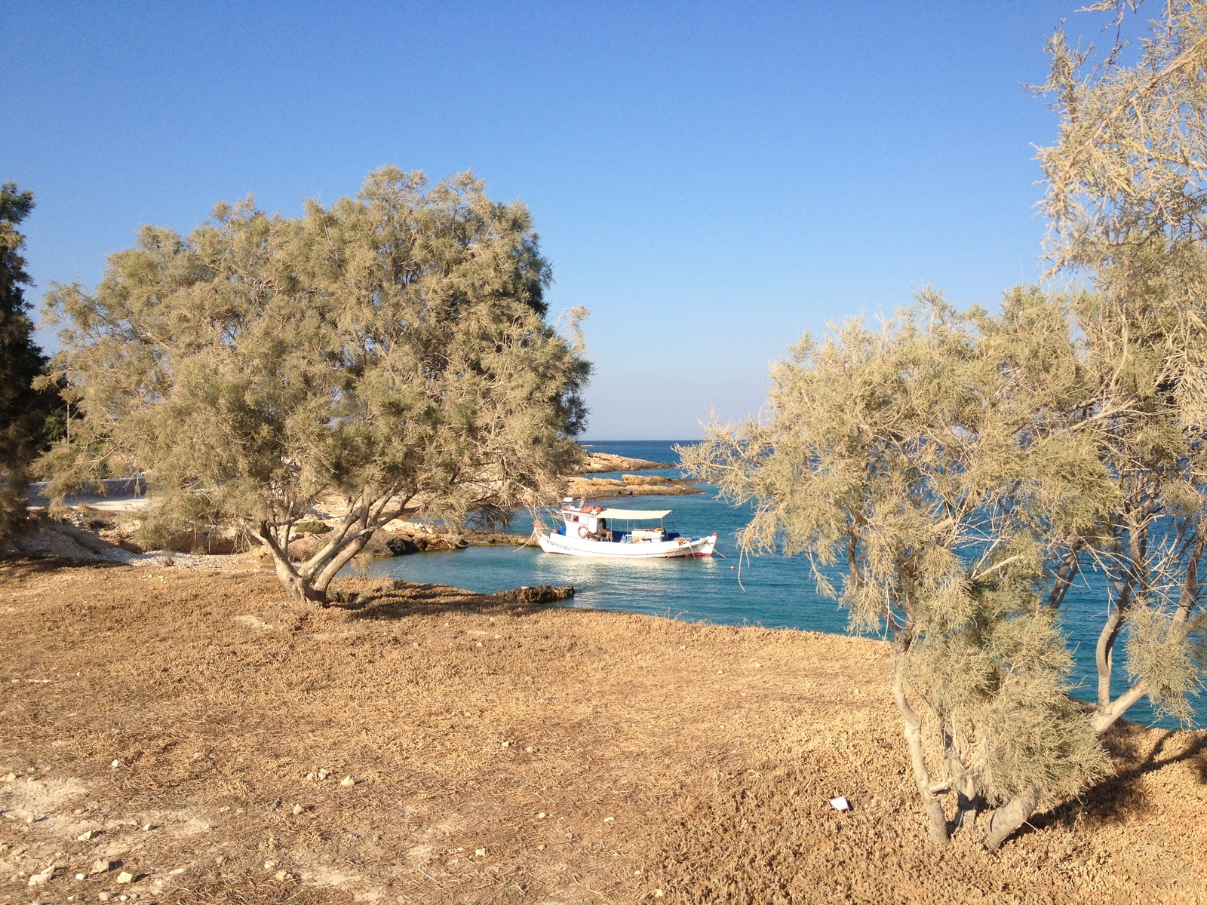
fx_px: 1220
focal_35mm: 35
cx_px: 604
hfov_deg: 52.6
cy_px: 452
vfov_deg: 40.7
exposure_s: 1/1623
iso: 50
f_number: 2.4
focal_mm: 4.28
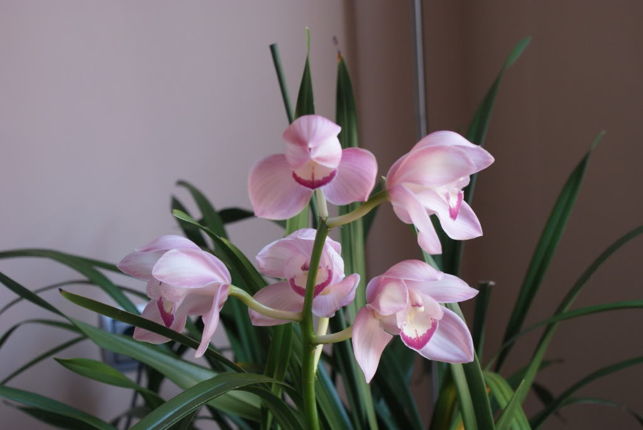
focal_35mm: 60
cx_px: 322
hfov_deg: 33.4
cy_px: 215
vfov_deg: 22.7
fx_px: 1073
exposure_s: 1/40
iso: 400
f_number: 5.6
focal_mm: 40
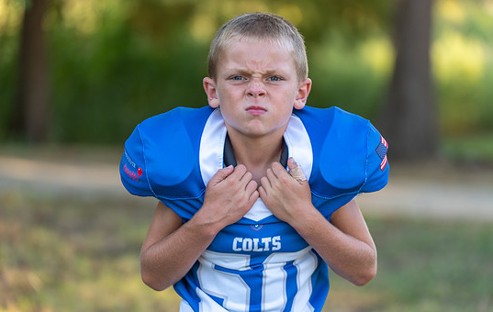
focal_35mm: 137
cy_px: 169
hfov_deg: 15.2
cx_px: 264
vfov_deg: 9.7
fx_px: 1847
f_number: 2.8
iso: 160
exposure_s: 1/320
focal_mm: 124
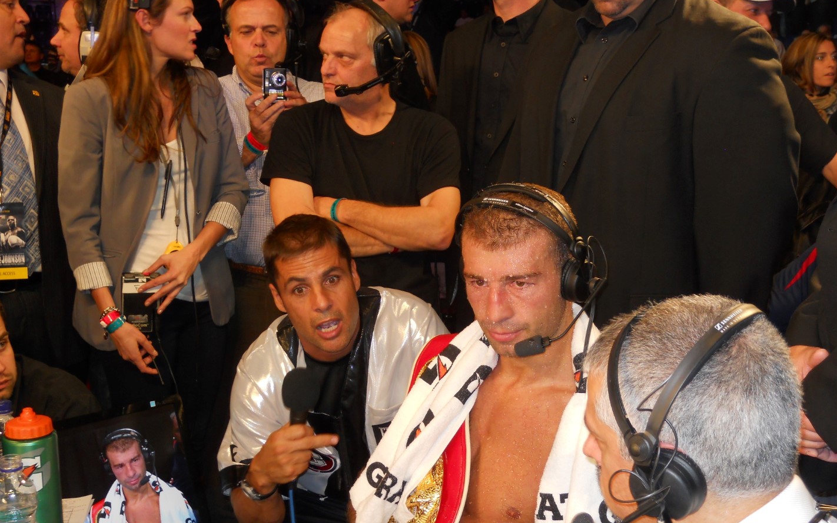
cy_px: 295
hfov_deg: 45.3
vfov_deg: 29.2
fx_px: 1004
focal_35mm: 44
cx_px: 419
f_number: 3.2
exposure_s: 1/30
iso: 160
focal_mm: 7.3
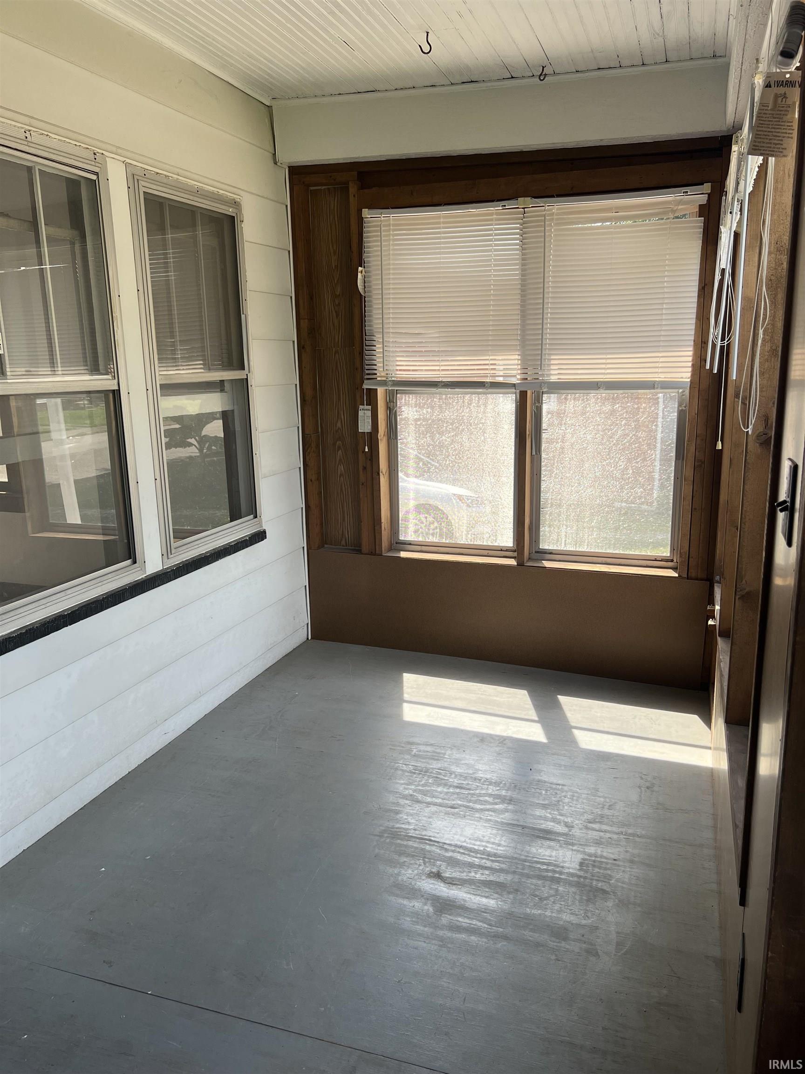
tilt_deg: -12.2
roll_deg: +1.5
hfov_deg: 53.1
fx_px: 806
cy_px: 537
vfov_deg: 67.3
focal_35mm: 26
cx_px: 402
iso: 50
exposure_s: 1/692
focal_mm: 5.7
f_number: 1.5
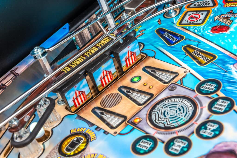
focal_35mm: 70
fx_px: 461
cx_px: 118
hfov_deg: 28.8
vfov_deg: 19.5
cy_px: 79
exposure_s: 1/125
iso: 200
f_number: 13
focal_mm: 70
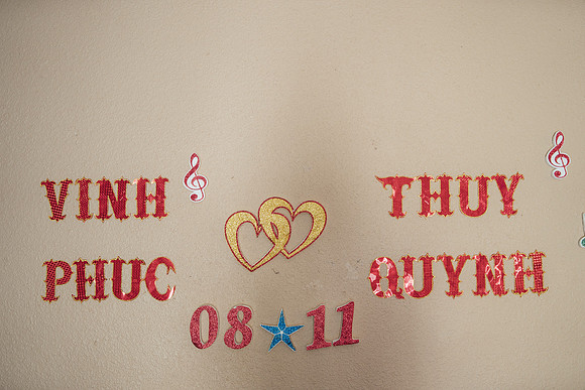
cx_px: 292
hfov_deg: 54.4
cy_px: 195
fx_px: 569
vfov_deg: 37.9
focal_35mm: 35
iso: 640
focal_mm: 35
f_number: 1.8
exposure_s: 1/250
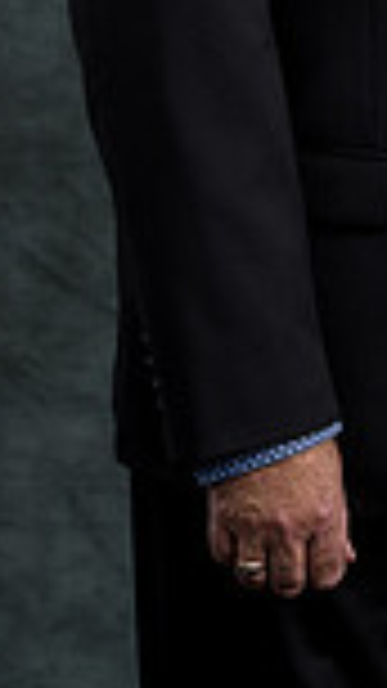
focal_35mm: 250
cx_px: 612
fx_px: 4563
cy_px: -81
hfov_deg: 4.8
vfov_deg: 8.6
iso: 100
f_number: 8
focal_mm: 81
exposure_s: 1/125
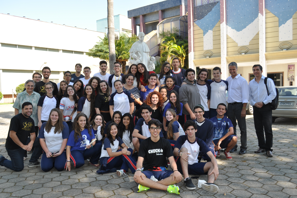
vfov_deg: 39.9
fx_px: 272
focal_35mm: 33
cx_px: 148
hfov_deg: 57.3
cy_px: 99
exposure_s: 1/200
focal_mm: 22
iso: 200
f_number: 6.3
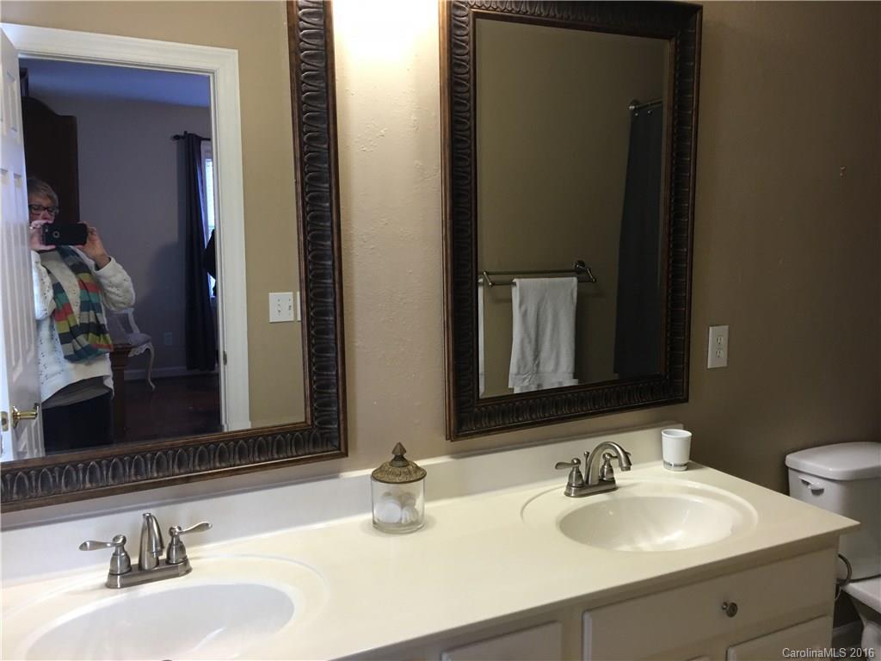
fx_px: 738
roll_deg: -0.4
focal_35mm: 29
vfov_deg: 48.2
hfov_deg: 61.7
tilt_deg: -6.9
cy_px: 330
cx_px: 440
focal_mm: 4.15
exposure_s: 1/15
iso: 50
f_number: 2.2
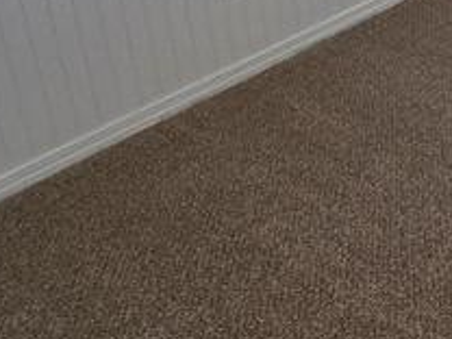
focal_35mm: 64
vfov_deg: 20.4
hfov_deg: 23.4
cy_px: -136
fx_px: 836
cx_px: 700
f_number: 2.2
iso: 80
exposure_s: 1/120
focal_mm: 2.2
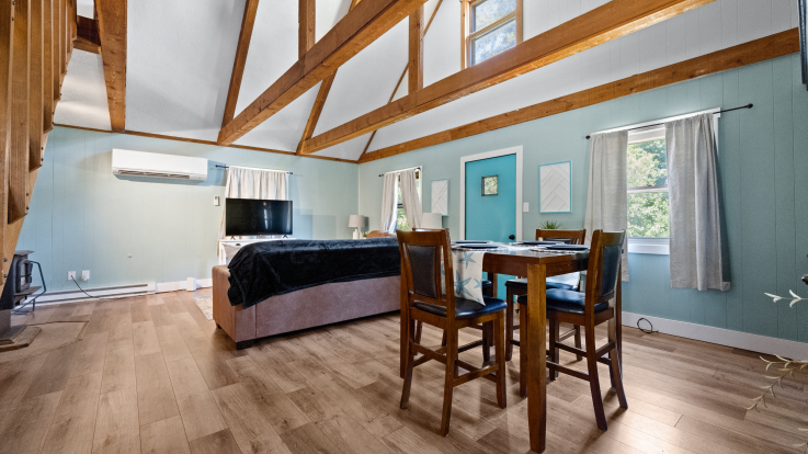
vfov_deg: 67.0
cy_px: 222
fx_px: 343
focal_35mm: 16
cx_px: 410
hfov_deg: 99.4
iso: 22800
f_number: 9
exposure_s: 1/15
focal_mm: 15
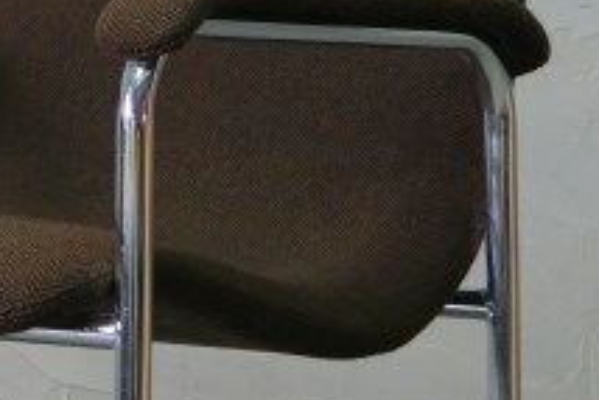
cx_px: -641
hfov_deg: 10.8
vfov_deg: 8.0
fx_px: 2864
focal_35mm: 172
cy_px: -8
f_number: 4
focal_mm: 19.2
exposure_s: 1/27
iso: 1250
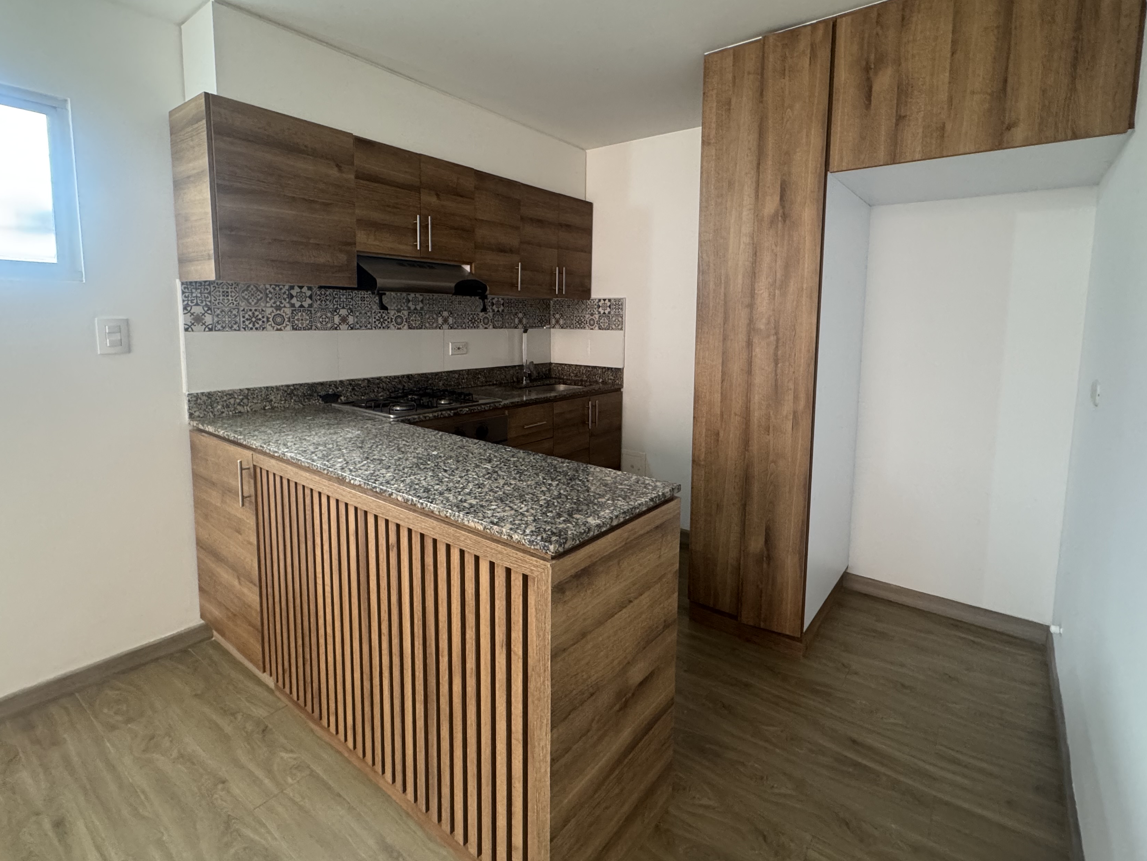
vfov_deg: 74.4
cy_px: 378
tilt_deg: -5.8
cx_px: 604
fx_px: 563
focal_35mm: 17
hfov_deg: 90.9
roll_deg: -0.7
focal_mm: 2.22
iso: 400
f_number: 2.2
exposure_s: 1/60
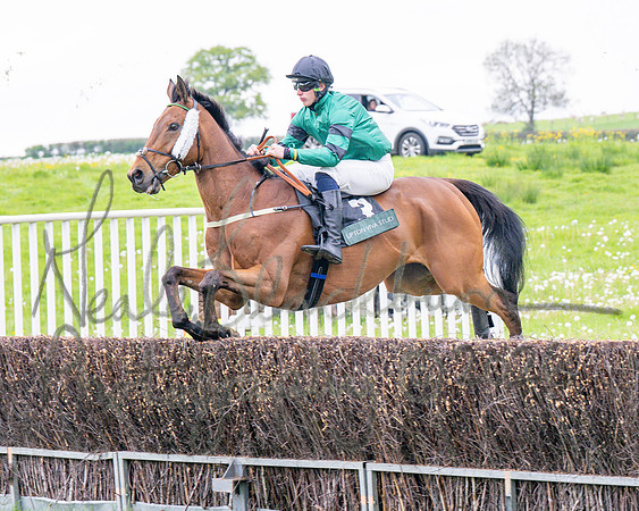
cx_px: 279
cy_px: 283
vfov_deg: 8.2
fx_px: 3579
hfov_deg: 10.2
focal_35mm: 189
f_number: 4
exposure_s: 1/1250
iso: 400
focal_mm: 92
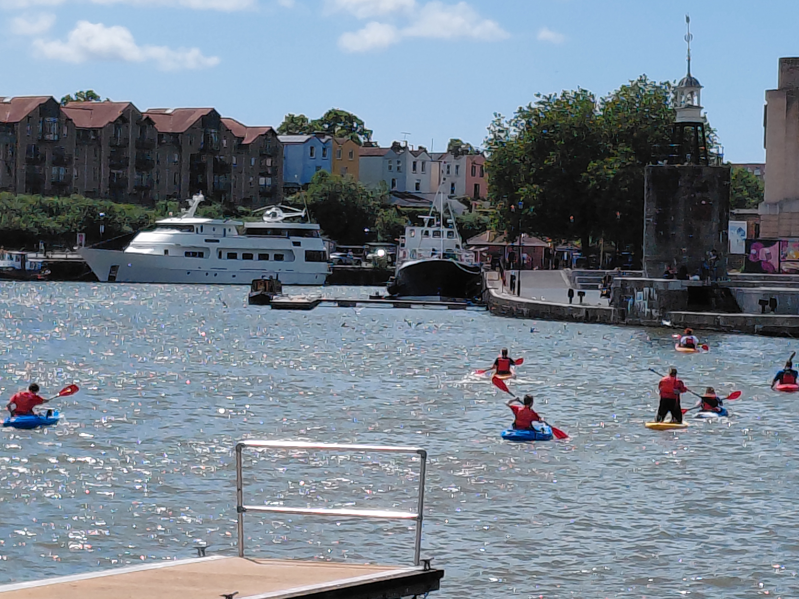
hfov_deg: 52.6
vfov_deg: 40.7
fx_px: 808
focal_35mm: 35
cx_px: 424
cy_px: 271
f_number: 1.8
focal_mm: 4.69
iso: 32
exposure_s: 1/2838
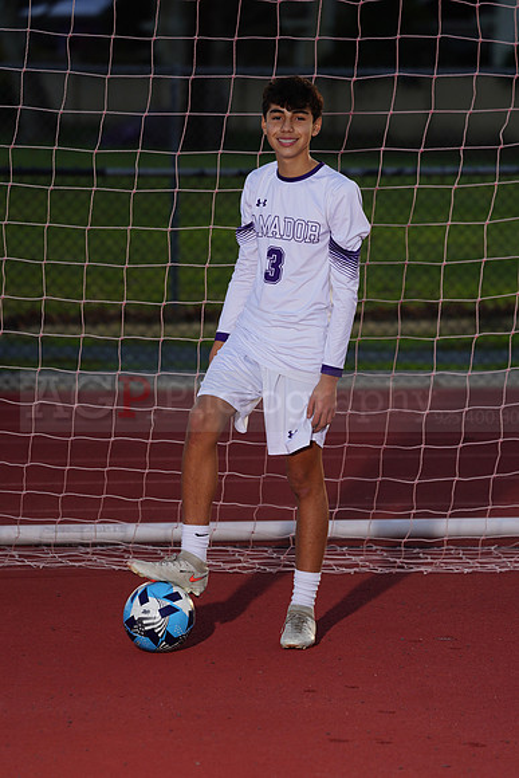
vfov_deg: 9.1
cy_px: 389
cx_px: 260
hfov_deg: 6.1
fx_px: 4884
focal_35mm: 226
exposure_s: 1/250
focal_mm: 226
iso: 200
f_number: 5.6
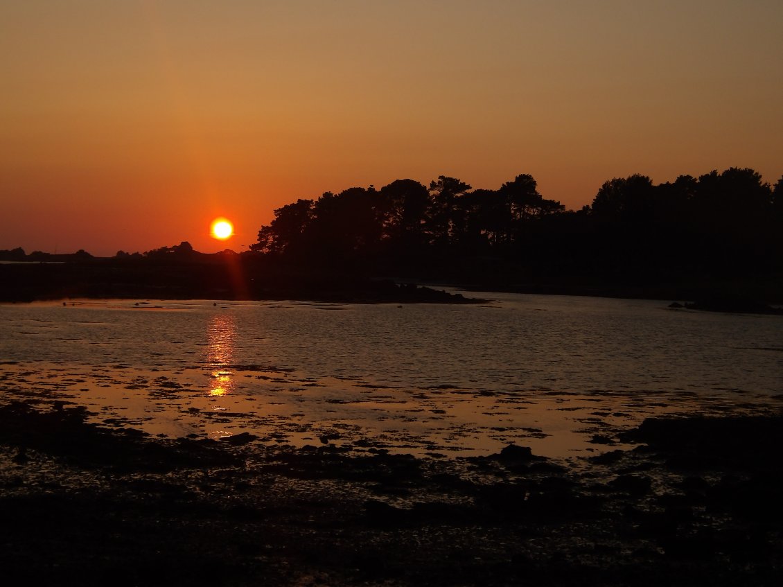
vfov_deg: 21.0
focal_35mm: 70
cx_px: 392
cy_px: 294
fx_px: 1583
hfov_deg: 27.8
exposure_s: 1/520
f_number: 4.9
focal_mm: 12.5
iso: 100
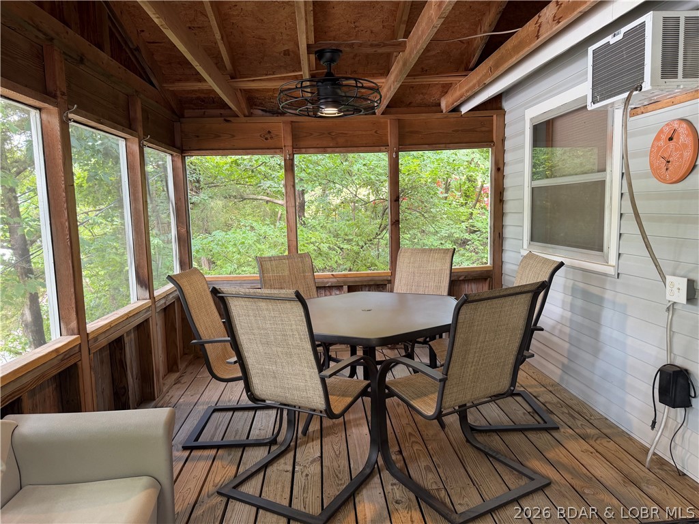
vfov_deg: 56.8
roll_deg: +1.1
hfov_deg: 71.6
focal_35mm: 24
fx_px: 485
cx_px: 350
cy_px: 262
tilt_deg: -6.0
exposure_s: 1/60
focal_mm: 6.76
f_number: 1.78
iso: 125
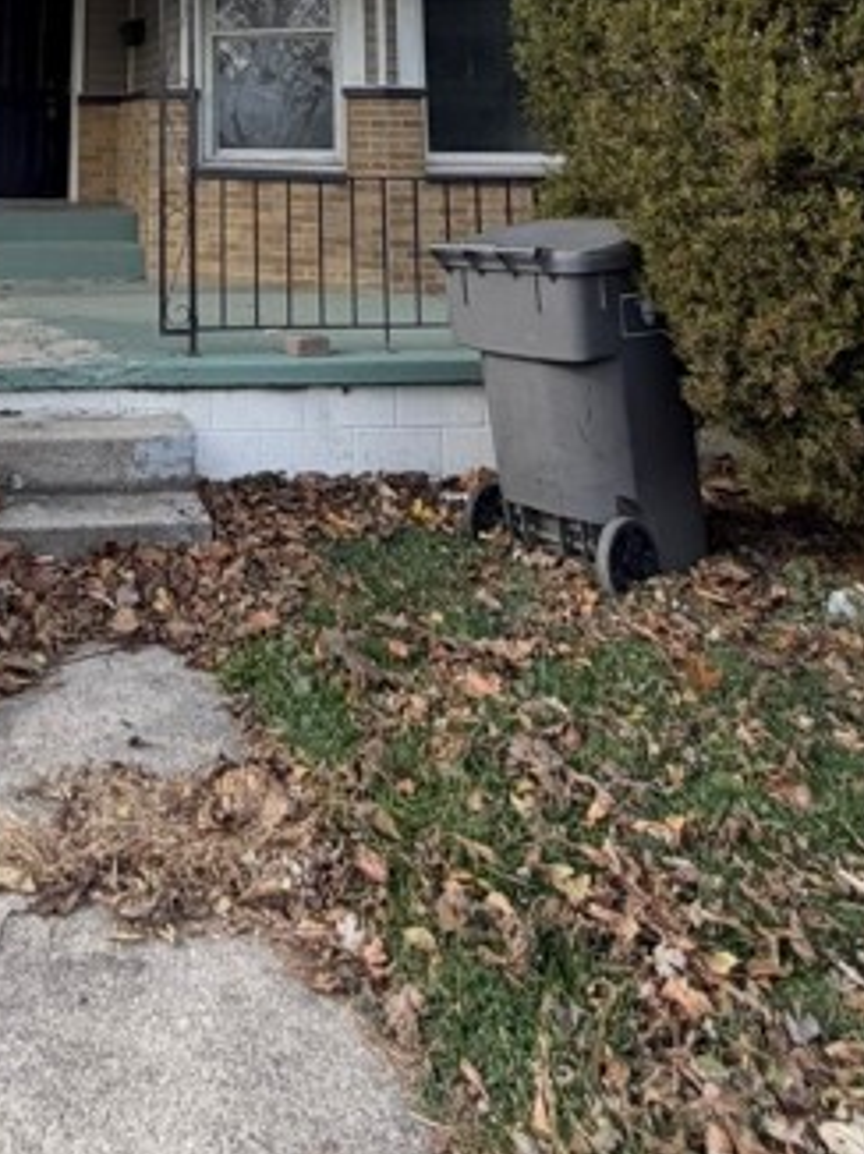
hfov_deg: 40.3
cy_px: -11
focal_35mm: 33
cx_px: 117
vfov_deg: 46.1
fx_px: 1100
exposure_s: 1/502
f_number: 2.2
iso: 50
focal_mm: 2.22
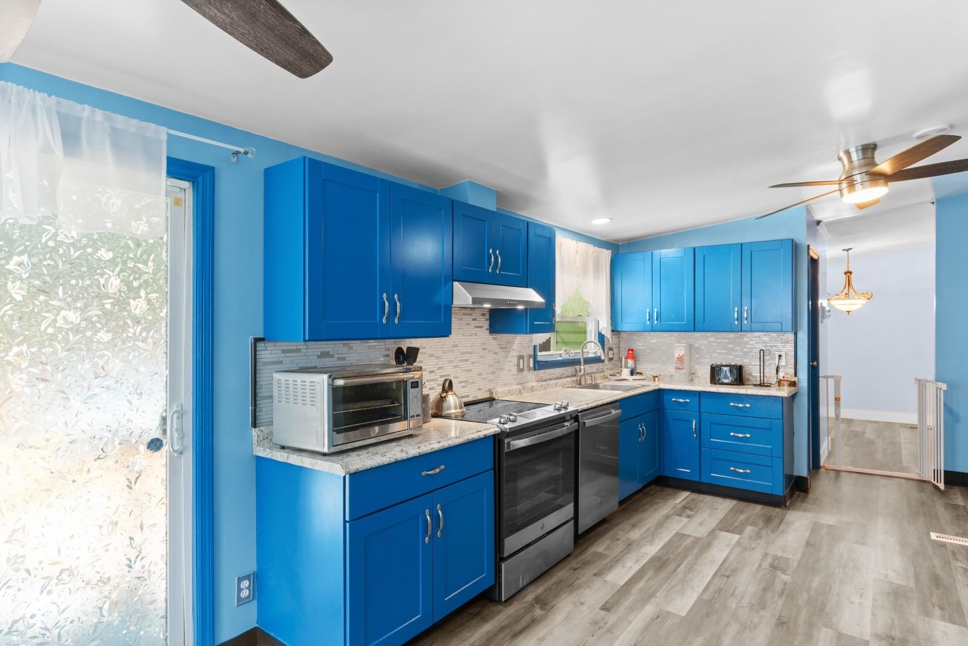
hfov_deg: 86.9
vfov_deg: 64.6
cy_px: 323
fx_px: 511
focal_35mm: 19
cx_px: 484
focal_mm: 13
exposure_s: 1/6
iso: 100
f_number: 4.8
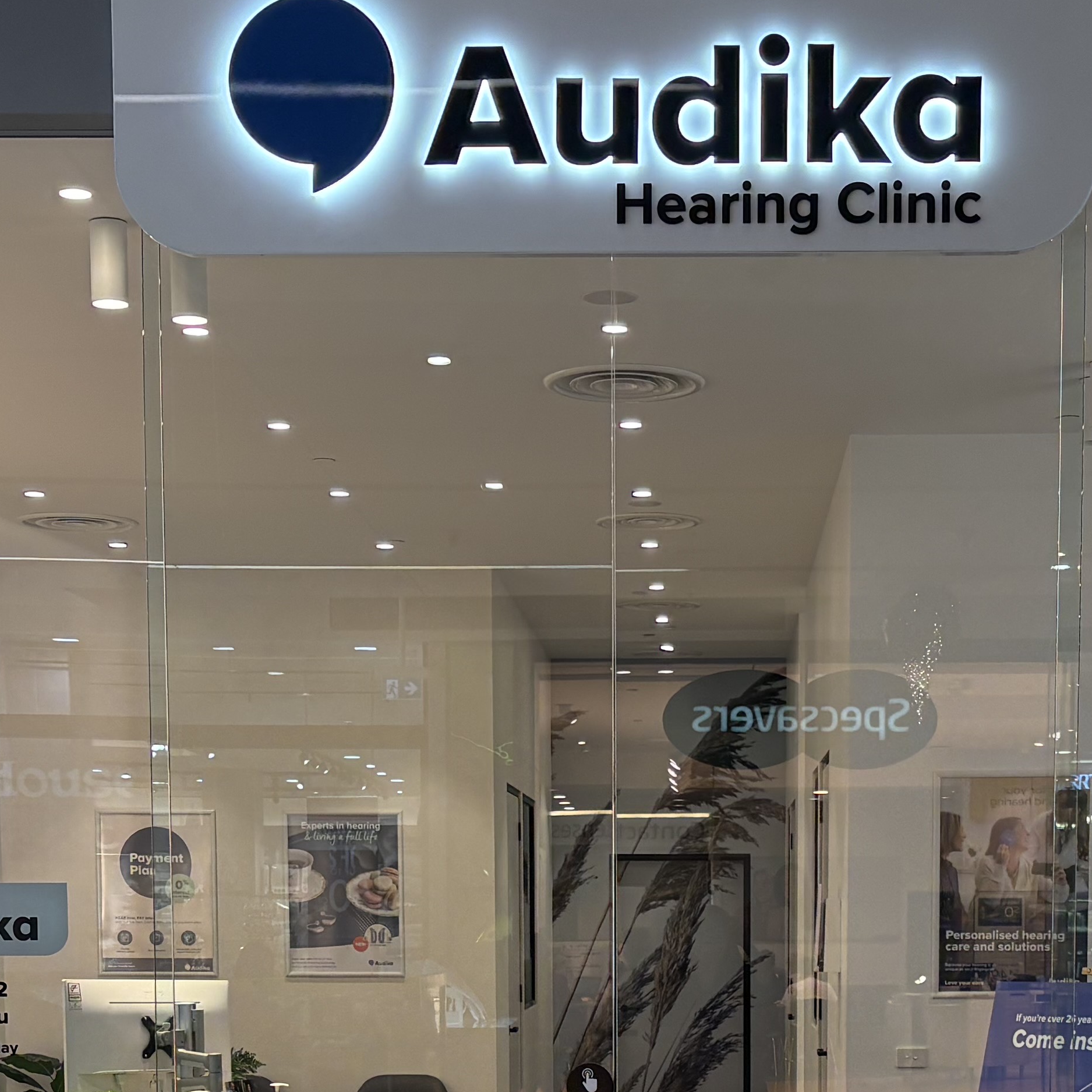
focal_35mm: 70
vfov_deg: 23.6
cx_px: 686
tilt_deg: -4.0
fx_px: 2498
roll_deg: +0.4
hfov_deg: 24.6
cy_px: 1102
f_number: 1.6
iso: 80
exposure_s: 1/100
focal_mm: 5.96
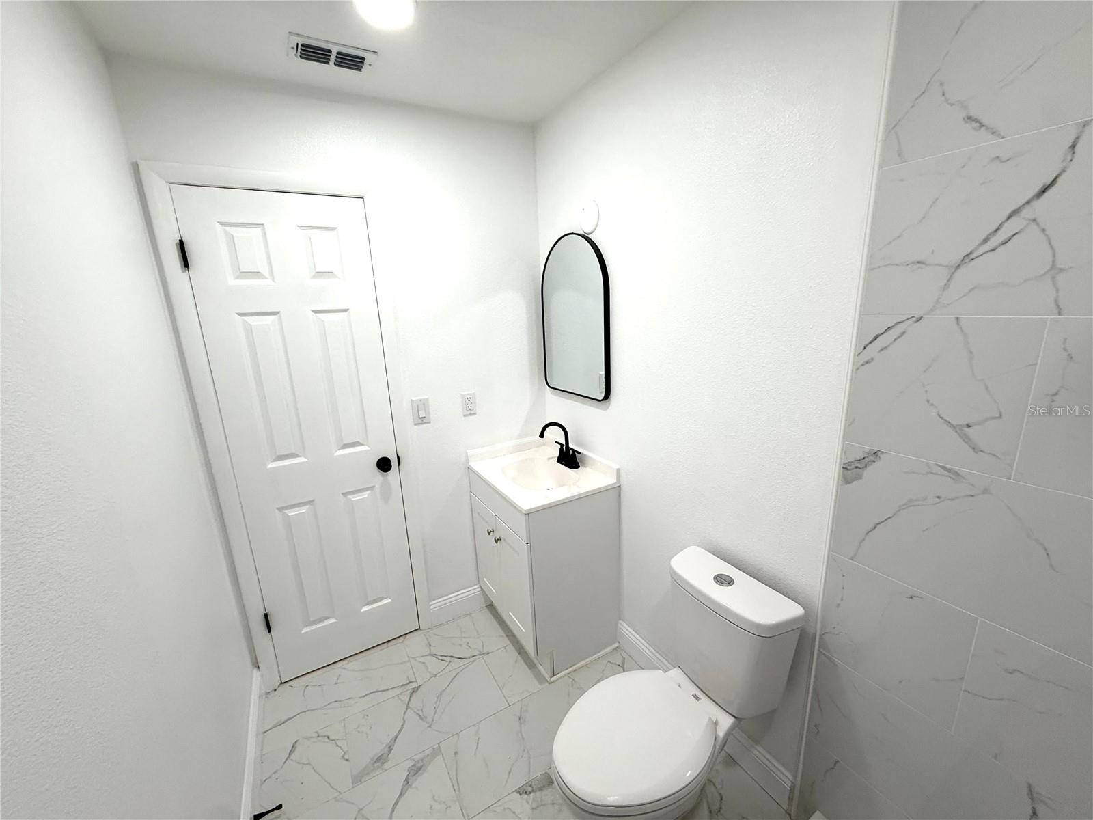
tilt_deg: -13.1
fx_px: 442
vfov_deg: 85.7
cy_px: 410
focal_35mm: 14
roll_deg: +2.0
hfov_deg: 102.1
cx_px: 546
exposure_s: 1/120
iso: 125
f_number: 2.2
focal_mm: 2.22
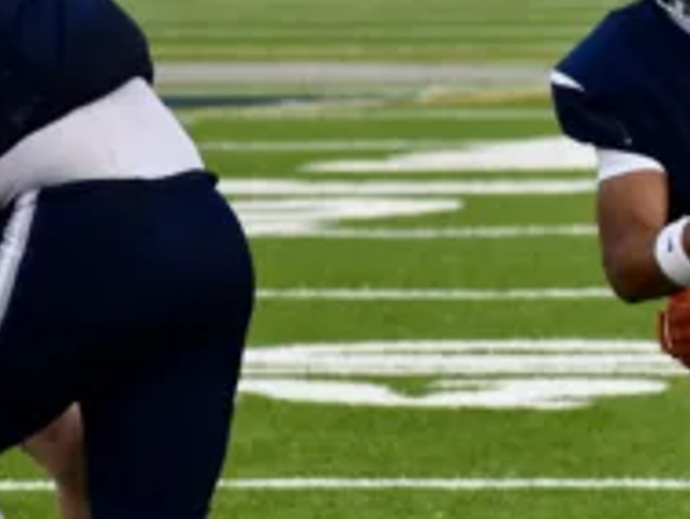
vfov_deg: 3.5
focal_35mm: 429
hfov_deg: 4.6
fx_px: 8560
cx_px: 810
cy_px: 333
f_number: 4.8
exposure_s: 1/1000
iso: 560
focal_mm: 125
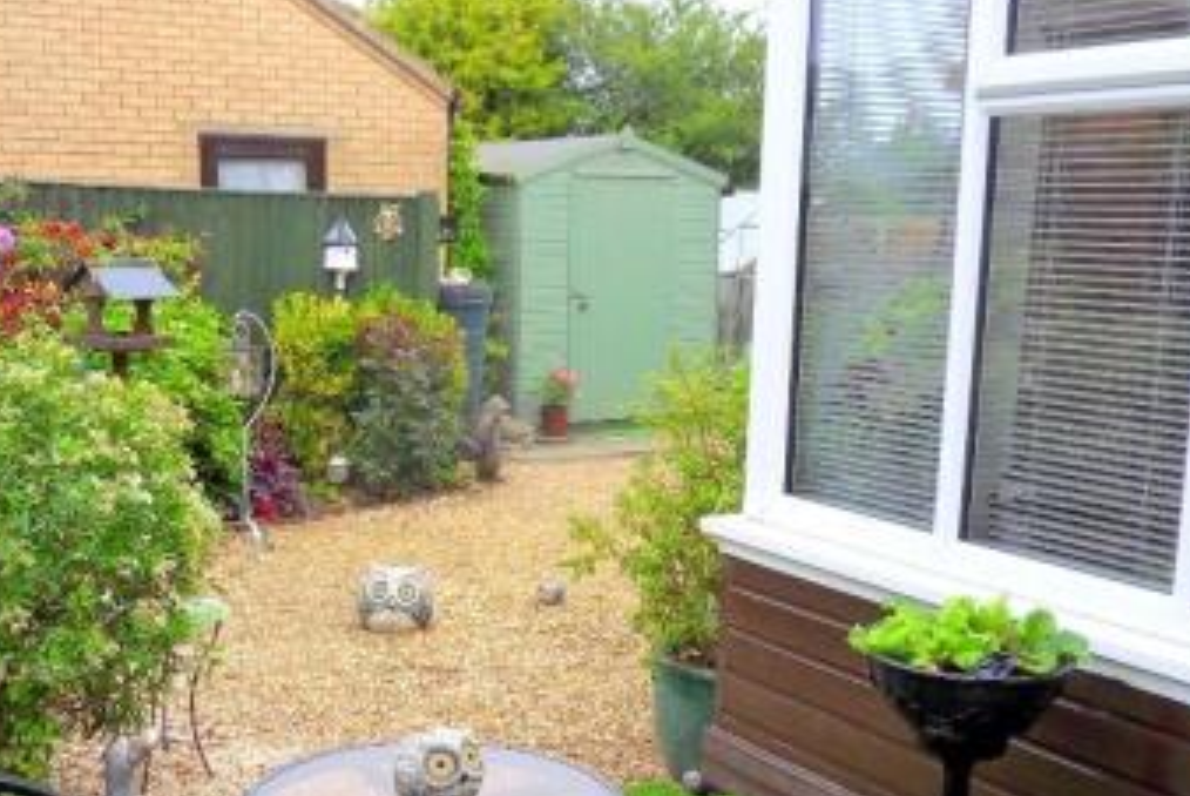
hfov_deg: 45.1
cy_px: 463
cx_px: 466
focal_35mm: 43
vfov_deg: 31.2
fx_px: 1423
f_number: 3.3
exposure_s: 1/180
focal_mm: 4.2
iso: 80
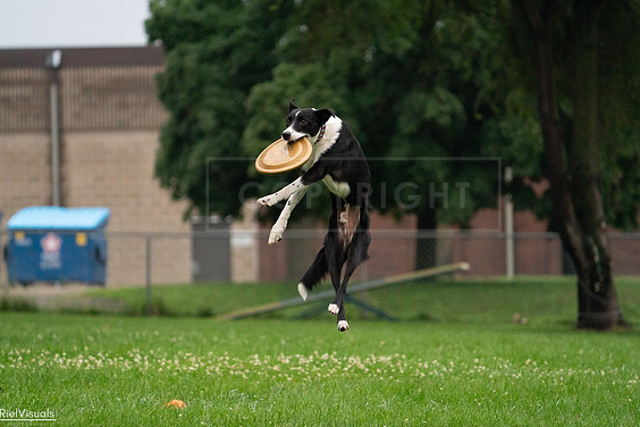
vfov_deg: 5.5
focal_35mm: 248
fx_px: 4409
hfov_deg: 8.3
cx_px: 314
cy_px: 214
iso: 6400
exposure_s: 1/1600
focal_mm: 241
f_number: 5.6
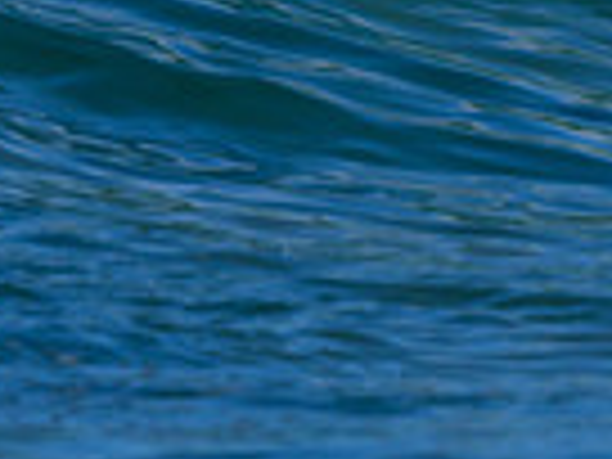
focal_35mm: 3877
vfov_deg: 0.4
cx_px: 1097
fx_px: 68544
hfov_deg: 0.5
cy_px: -216
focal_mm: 800
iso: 250
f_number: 6.3
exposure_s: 1/2000
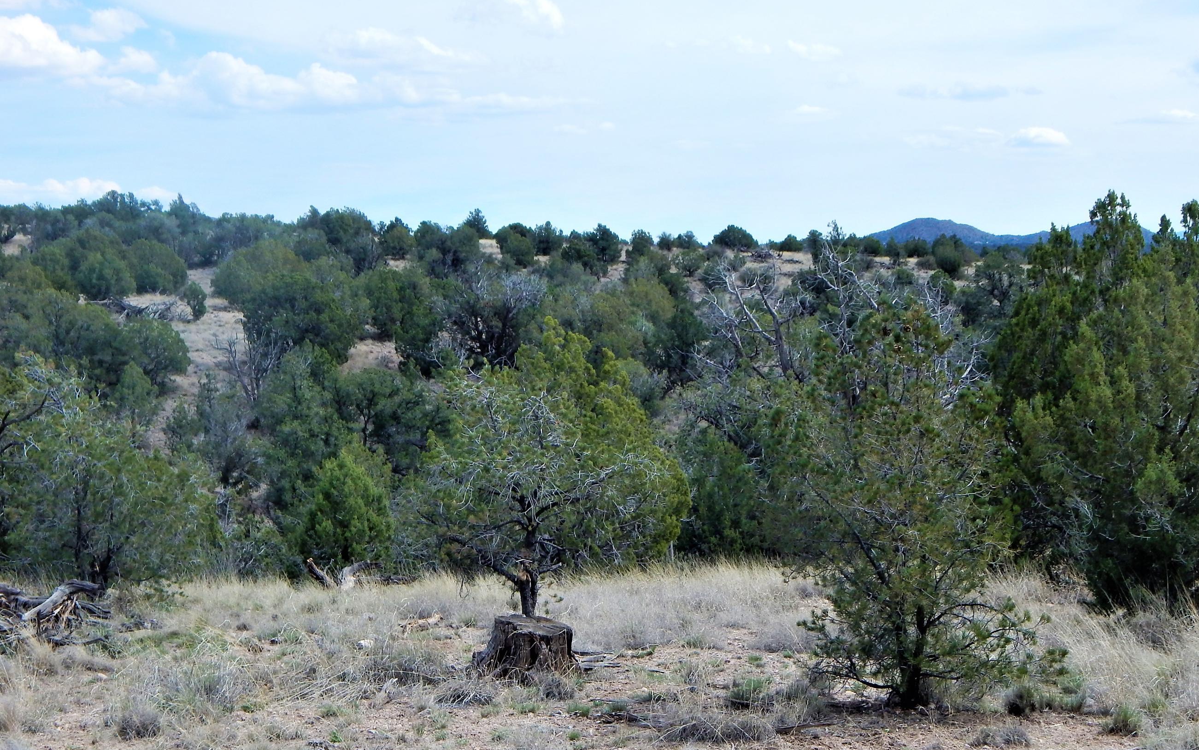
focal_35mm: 66
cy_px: 429
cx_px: 684
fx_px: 2157
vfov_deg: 19.7
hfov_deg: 31.0
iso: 125
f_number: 3.8
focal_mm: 9.7
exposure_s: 1/1000
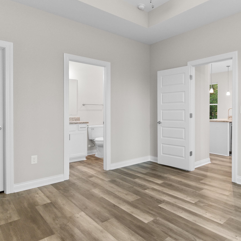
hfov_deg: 65.7
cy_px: 105
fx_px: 181
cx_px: 158
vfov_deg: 67.0
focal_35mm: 23
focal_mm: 10
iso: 100
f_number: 4.5
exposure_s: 1.6
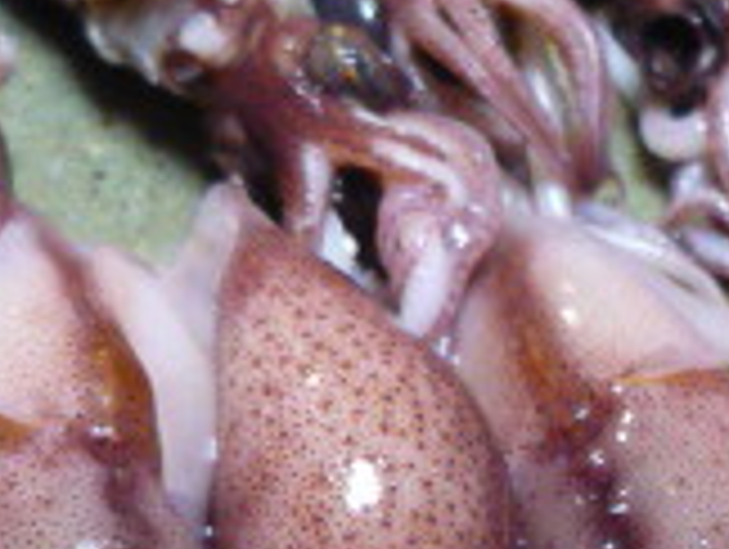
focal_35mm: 142
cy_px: 468
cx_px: 392
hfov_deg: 13.9
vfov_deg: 10.4
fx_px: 2995
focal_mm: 5.5
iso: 400
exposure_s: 1/30
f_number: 2.8
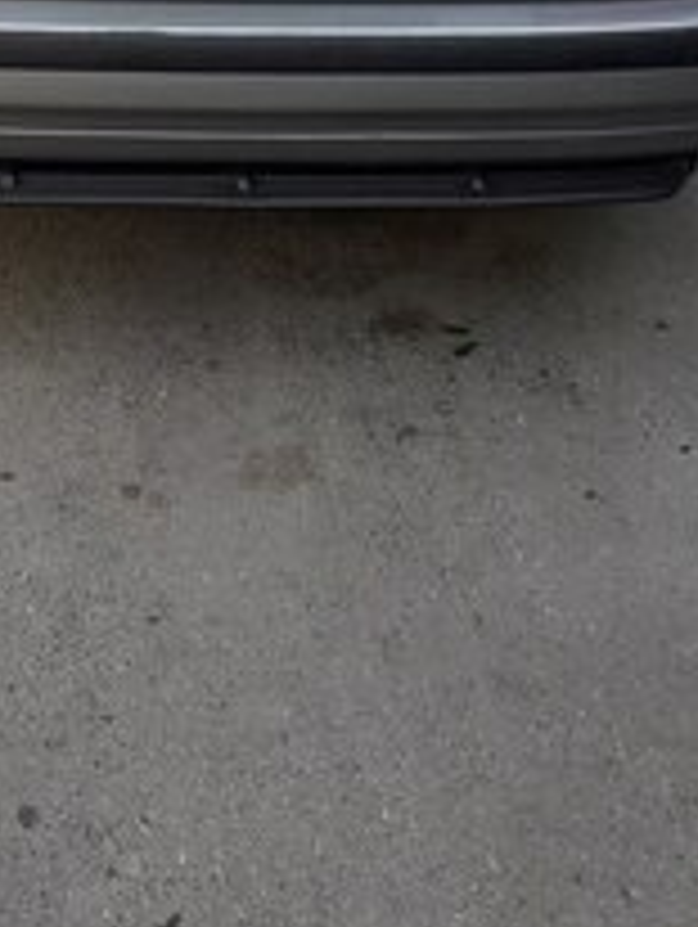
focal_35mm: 65
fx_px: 1744
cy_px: -117
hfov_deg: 22.5
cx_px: 212
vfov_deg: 27.1
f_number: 1.9
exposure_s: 1/274
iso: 40
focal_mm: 3.6
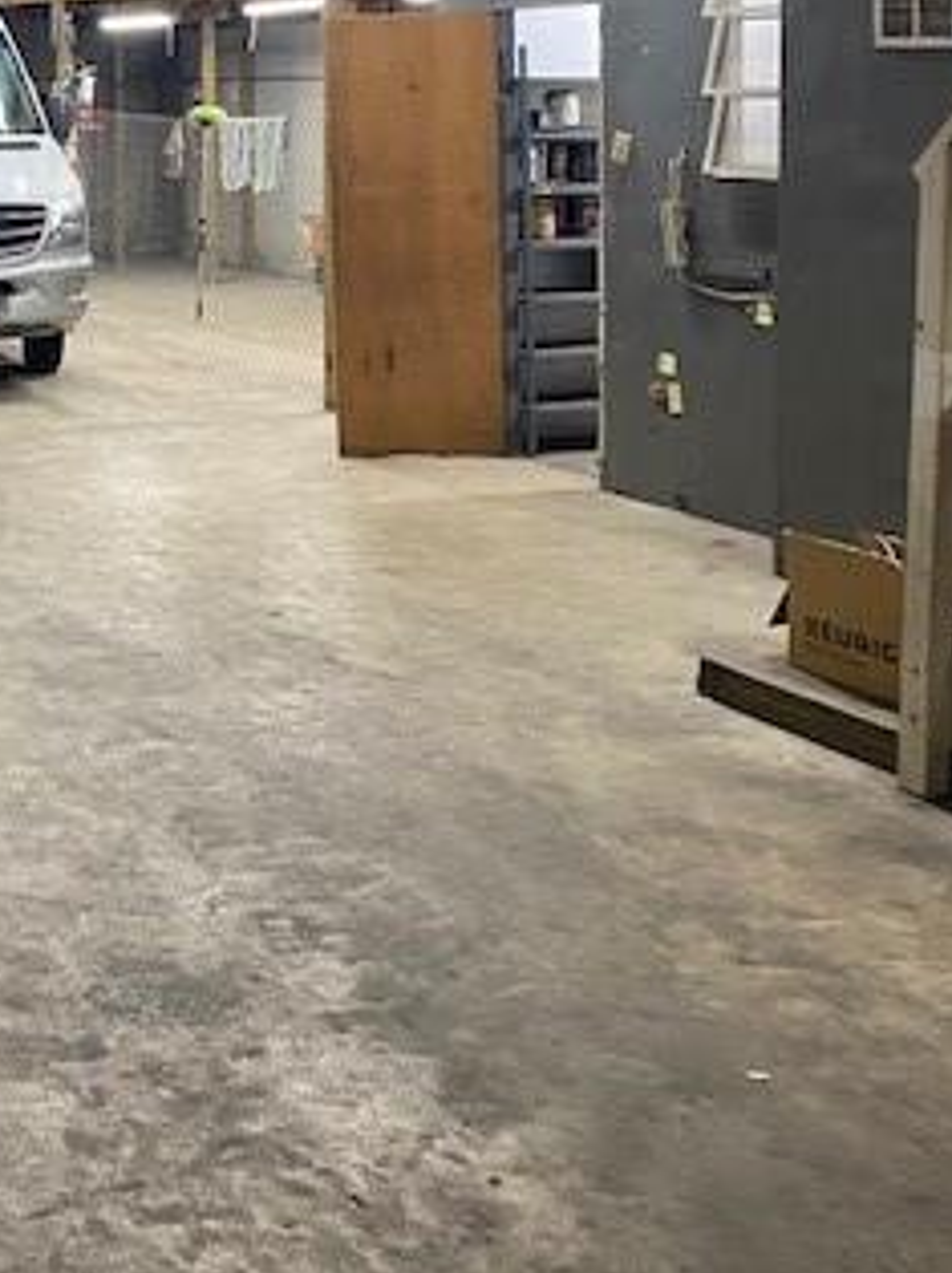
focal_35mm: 53
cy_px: 186
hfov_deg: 26.1
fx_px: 1946
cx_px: 0
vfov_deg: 34.6
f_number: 1.8
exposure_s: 1/60
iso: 400
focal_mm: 4.25
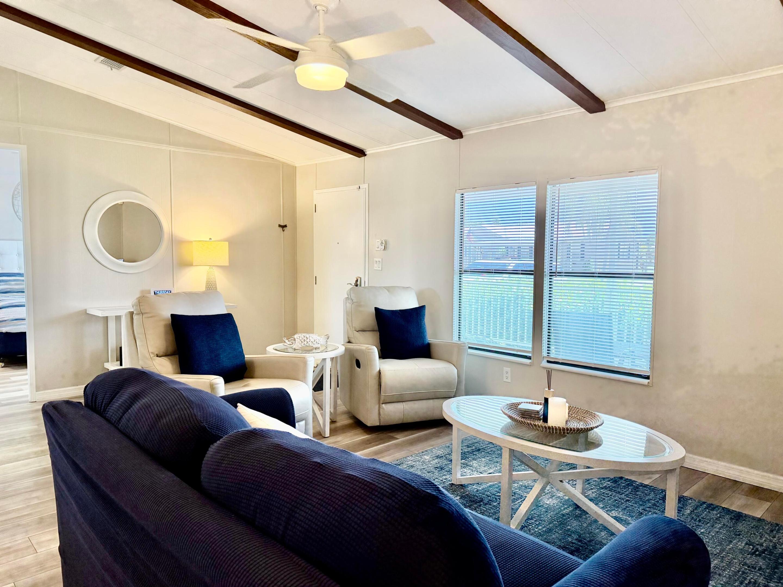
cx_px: 392
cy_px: 294
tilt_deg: -4.7
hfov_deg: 71.6
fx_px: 543
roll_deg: +0.6
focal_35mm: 24
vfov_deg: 56.8
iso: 250
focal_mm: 6.76
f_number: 1.78
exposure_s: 1/120
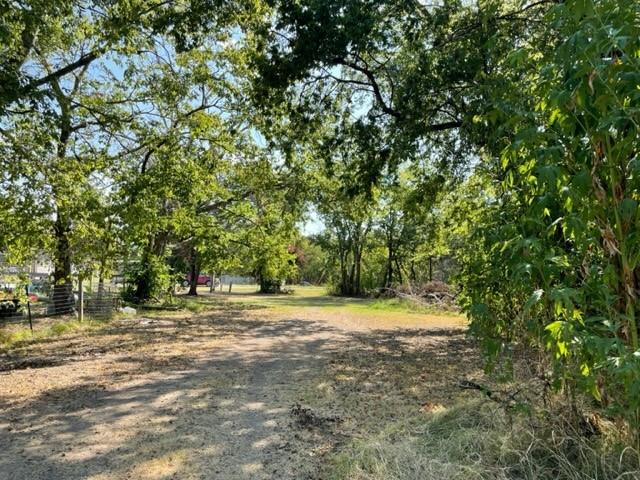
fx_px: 481
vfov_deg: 53.1
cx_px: 320
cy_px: 240
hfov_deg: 67.3
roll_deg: -1.0
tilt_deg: +5.1
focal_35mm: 26
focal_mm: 4.2
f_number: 1.6
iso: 32
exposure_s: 1/842
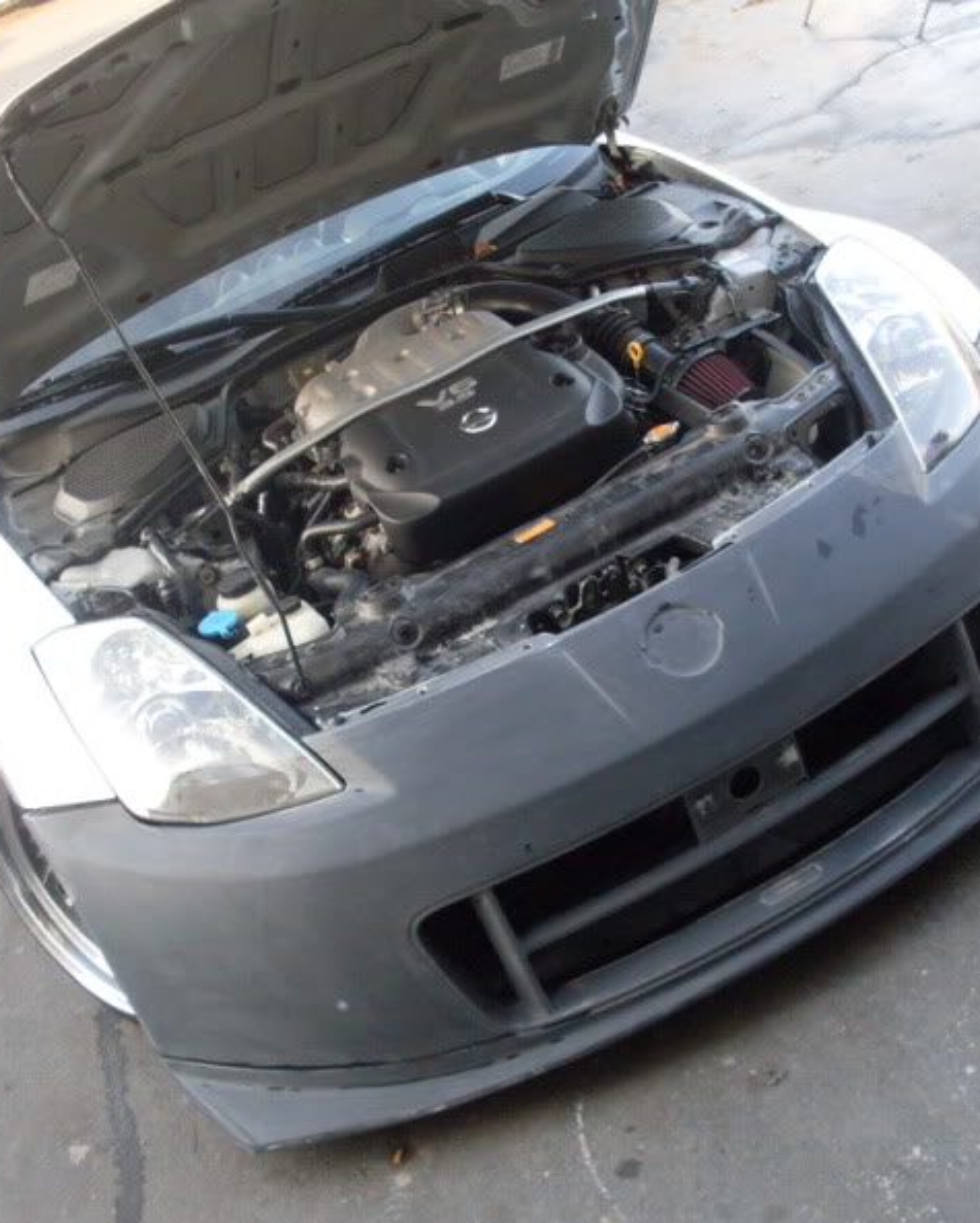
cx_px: 499
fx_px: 1811
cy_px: 617
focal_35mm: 50
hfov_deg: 30.3
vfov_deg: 37.3
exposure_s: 1/60
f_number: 2.8
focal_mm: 6.3
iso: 100
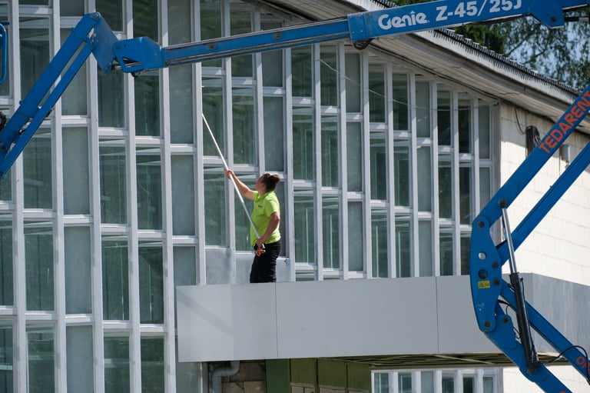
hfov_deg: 4.9
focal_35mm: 418
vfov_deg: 3.3
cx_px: 295
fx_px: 6846
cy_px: 196
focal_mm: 278.4
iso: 320
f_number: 6.4
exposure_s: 1/1000
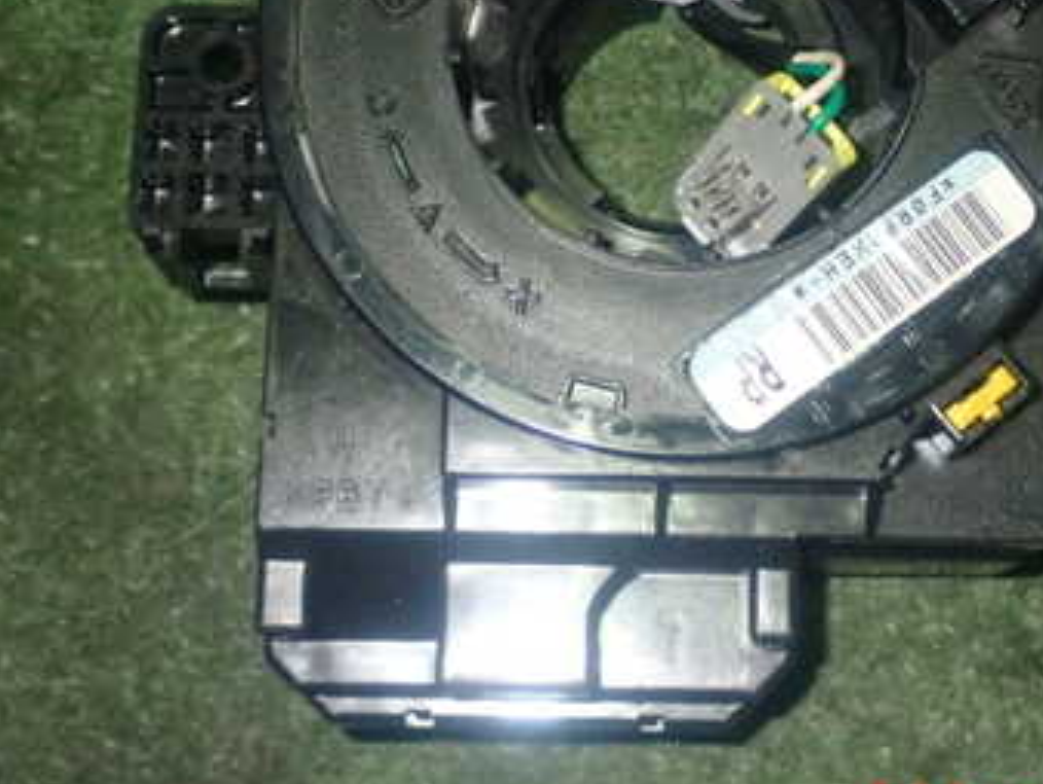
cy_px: 157
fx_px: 2352
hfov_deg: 24.9
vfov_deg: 18.7
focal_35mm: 78
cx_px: 645
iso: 800
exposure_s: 1/40
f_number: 9
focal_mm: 7.84
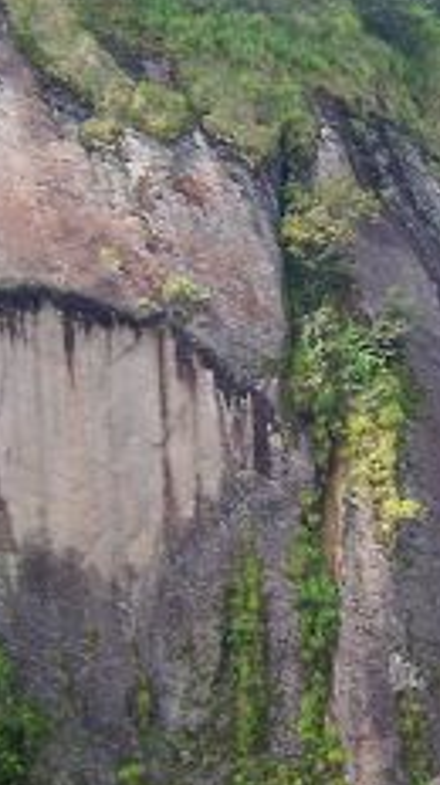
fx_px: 2122
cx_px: 240
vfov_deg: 21.0
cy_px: 414
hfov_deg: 11.8
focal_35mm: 102
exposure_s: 1/114
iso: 50
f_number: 4
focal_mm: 8.13
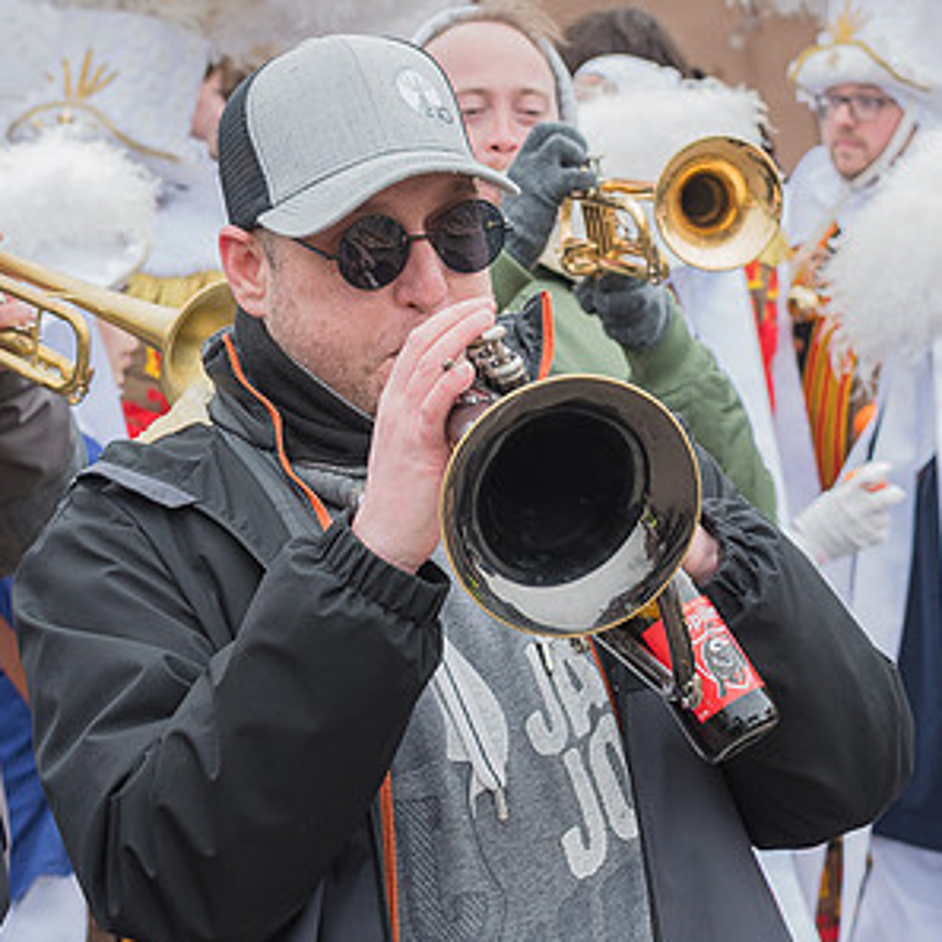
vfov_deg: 12.9
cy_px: 308
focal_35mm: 135
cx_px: 473
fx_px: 4156
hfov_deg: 12.9
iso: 800
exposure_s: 1/100
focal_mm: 70
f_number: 8
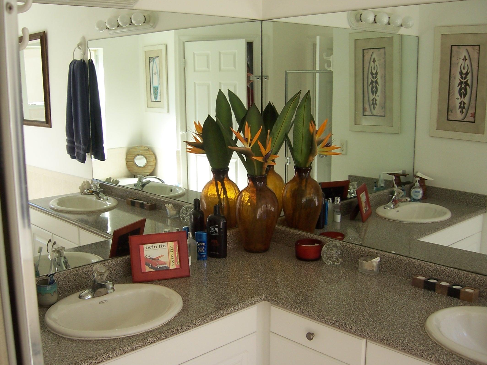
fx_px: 549
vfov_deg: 36.8
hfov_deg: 47.8
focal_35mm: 39
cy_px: 173
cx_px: 227
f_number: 3
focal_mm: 6
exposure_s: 1/90
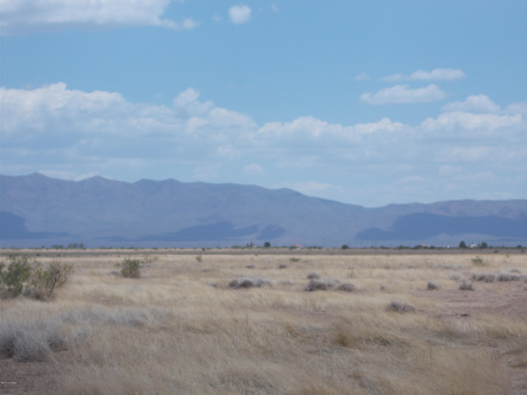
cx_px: 264
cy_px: 198
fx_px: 1979
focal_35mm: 130
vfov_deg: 11.4
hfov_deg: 15.2
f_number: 6.5
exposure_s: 1/500
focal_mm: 23
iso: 80
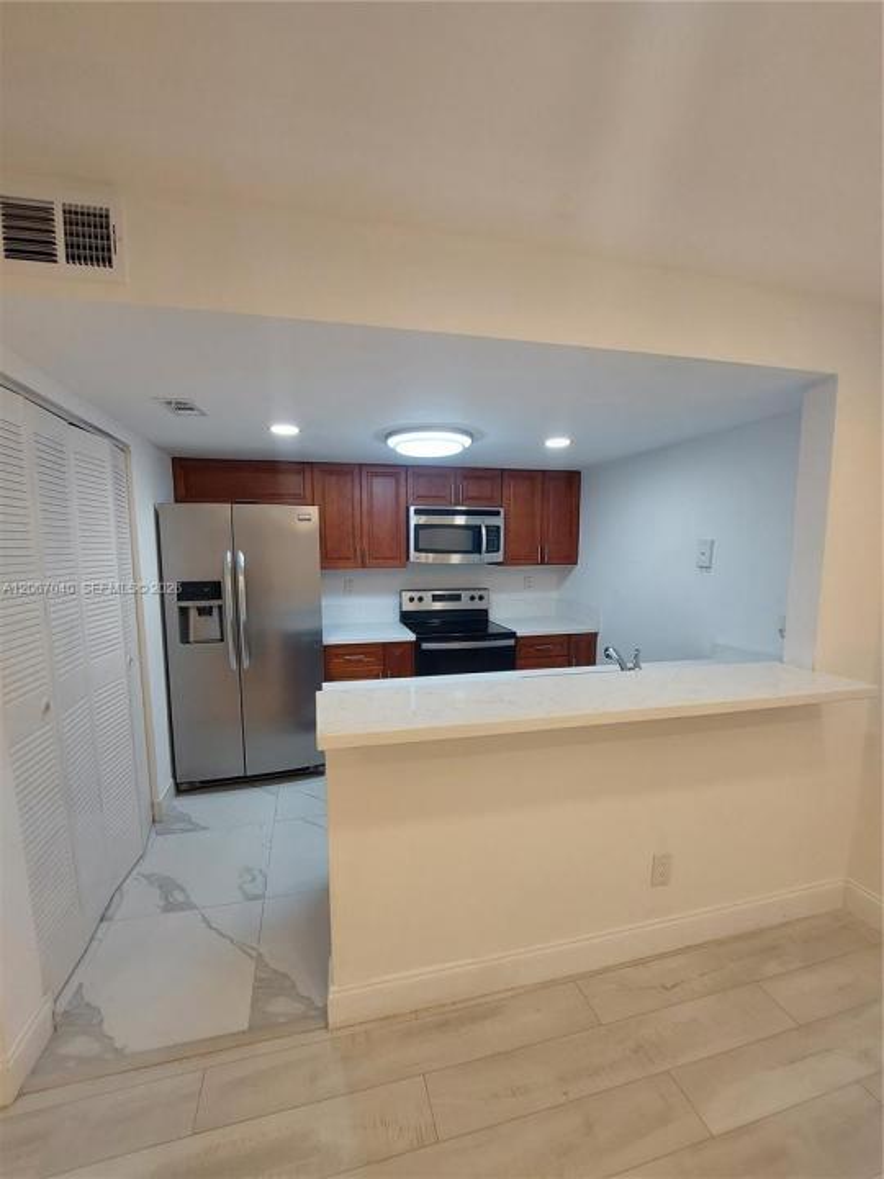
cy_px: 590
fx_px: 443
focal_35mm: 13
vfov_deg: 106.2
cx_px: 442
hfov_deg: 89.9
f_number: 2.2
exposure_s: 1/60
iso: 80
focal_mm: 1.74
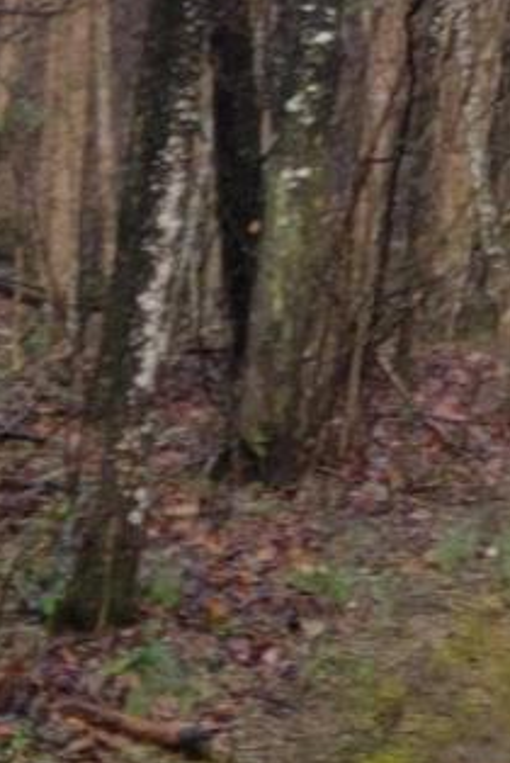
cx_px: 763
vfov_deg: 15.2
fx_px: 2587
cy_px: -452
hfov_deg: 10.8
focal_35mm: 122
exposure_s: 1/120
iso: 32
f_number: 1.8
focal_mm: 6.7
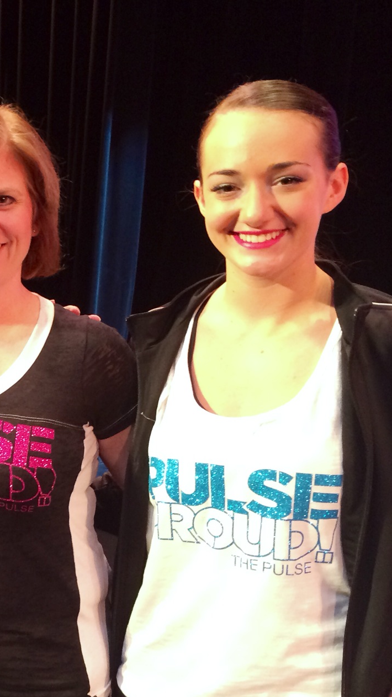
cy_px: 414
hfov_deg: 20.0
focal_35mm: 53
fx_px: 980
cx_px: -169
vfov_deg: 39.0
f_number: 2.2
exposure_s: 1/30
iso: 125
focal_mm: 4.12
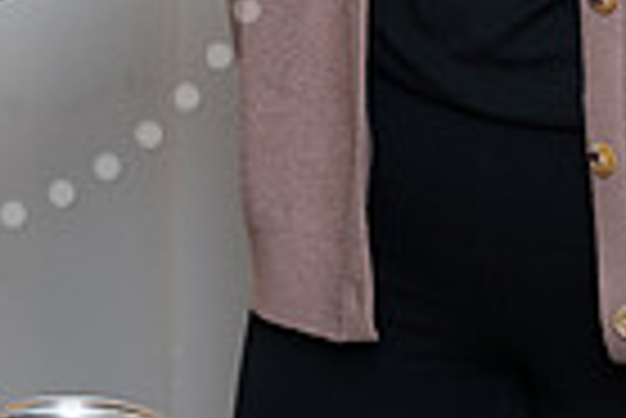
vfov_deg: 7.4
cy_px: -187
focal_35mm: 183
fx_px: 3185
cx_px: -126
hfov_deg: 11.0
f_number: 5
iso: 1000
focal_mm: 44
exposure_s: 1/125
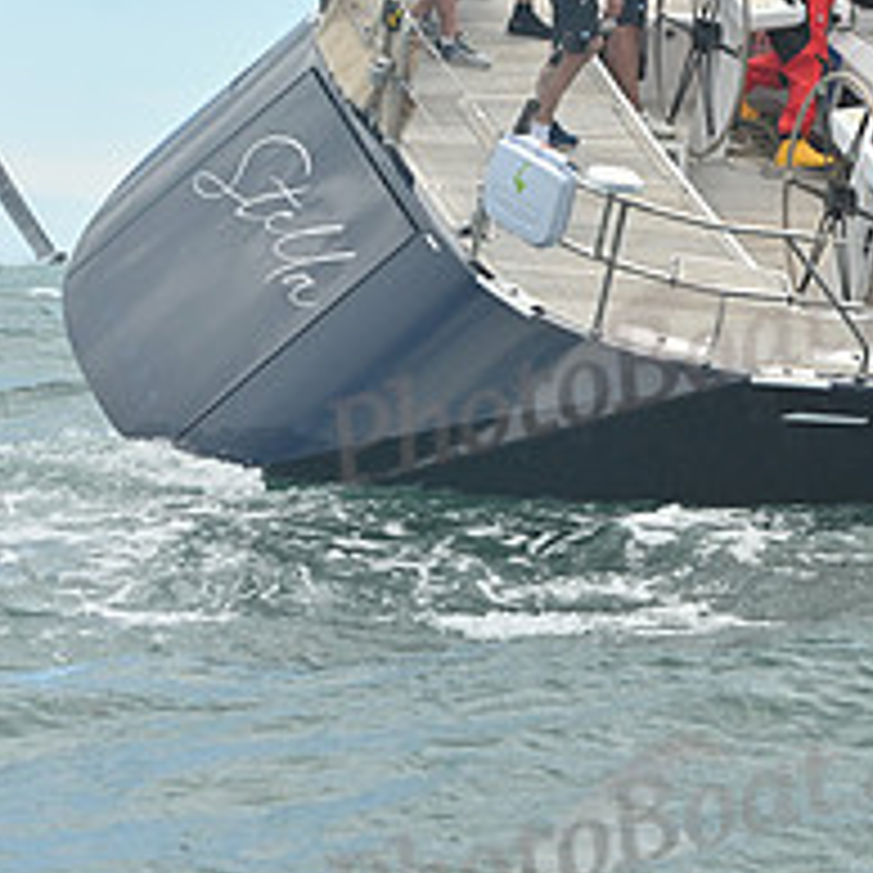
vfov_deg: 9.8
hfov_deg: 9.6
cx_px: 1197
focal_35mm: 178
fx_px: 5079
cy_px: 74
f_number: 6.3
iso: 250
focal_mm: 70
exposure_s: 1/1250
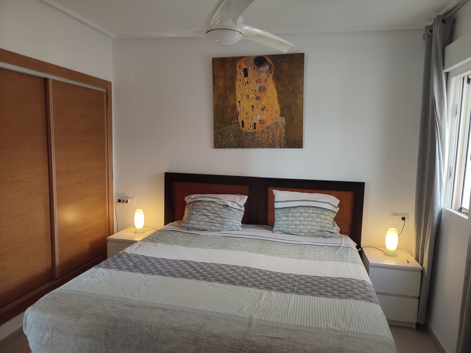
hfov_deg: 69.4
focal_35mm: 25
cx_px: 236
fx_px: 340
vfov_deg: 54.9
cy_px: 176
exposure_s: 1/33
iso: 216
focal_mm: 6.04
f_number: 1.9
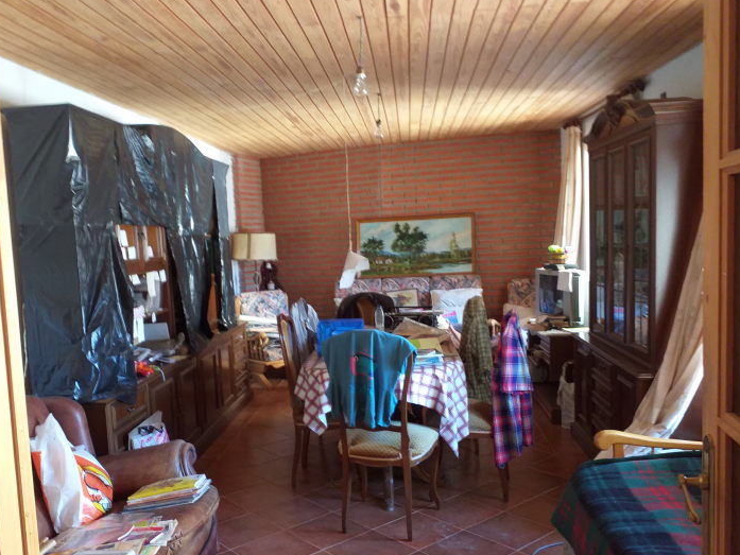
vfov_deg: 45.4
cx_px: 327
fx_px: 663
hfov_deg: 58.2
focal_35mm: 31
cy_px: 295
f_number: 1.9
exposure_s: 1/25
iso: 160
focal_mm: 3.6
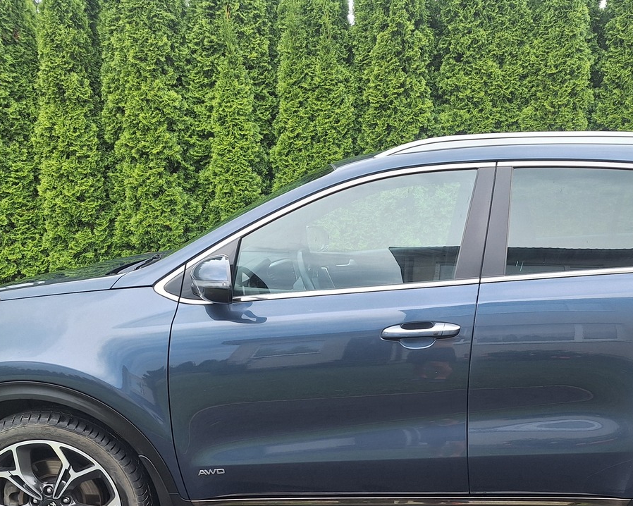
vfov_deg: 35.9
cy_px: 419
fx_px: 749
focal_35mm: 40
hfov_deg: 45.2
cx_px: 418
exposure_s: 1/263
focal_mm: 5.54
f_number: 1.8
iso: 40
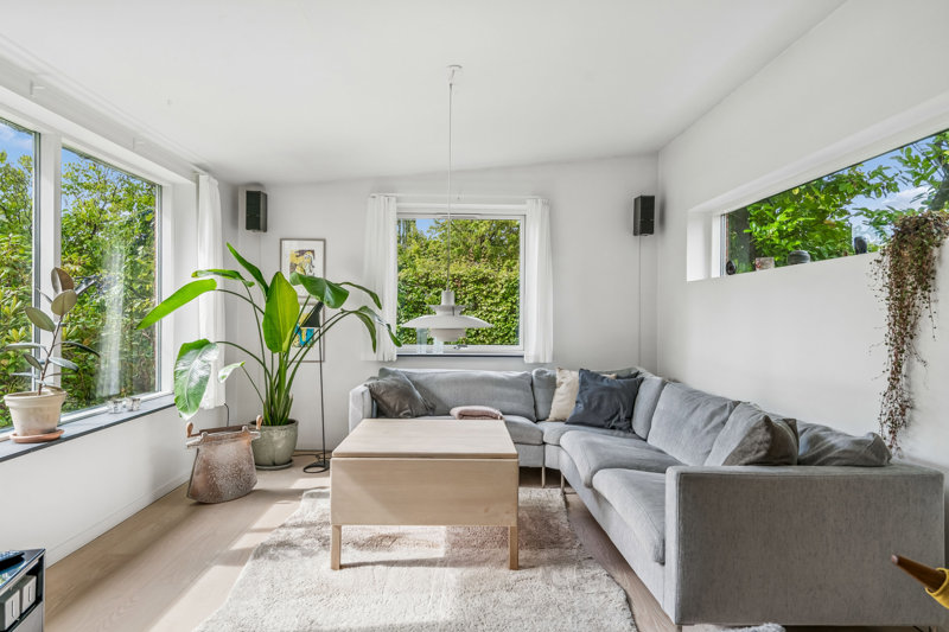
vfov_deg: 59.5
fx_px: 553
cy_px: 316
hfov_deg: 81.2
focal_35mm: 21
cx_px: 474
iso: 800
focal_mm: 21
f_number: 7.1
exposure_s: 1/320
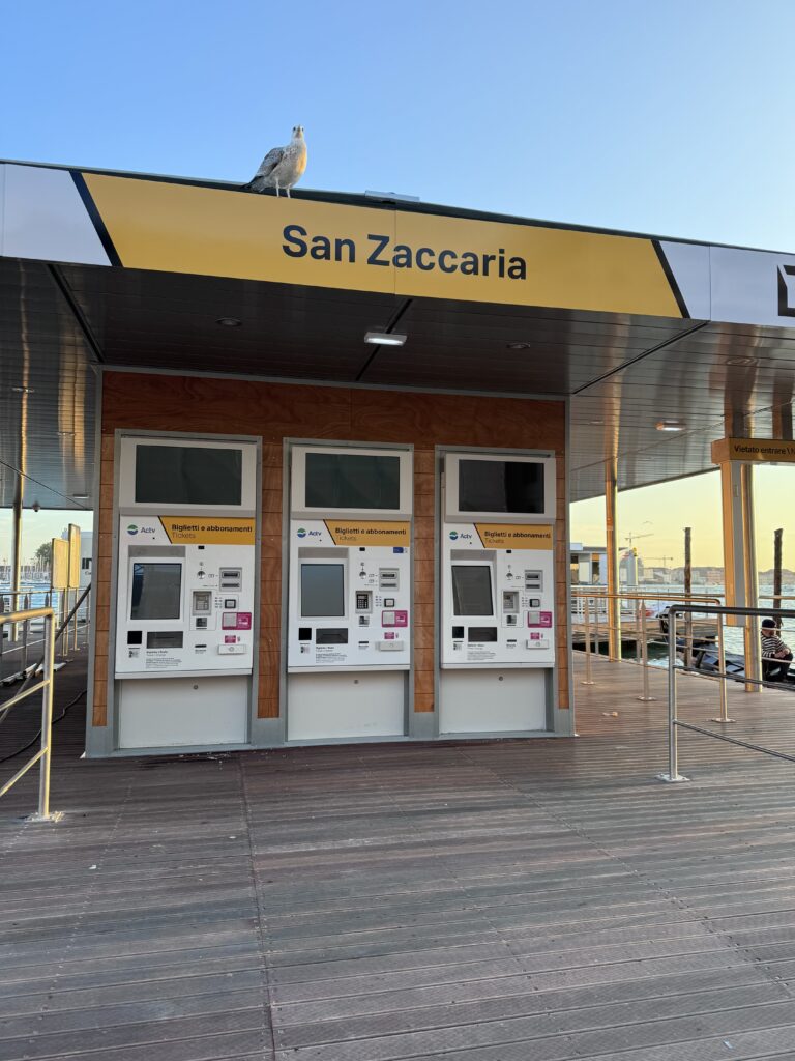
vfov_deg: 71.6
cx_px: 398
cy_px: 530
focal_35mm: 24
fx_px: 735
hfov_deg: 56.8
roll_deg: -0.3
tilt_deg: +3.9
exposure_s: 1/368
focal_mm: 6.76
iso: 80
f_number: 1.78
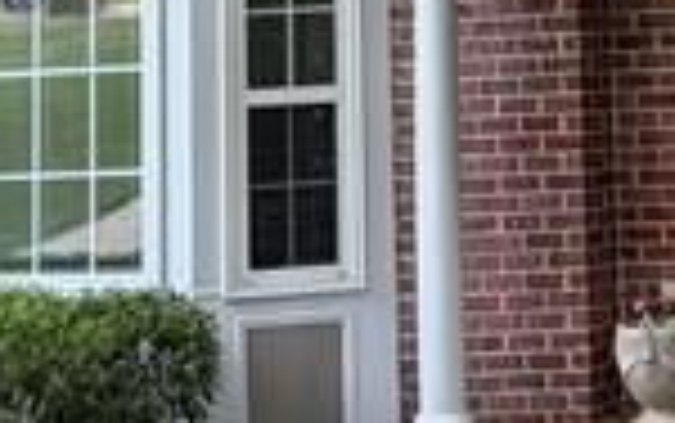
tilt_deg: +12.6
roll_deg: +2.7
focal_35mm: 188
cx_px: 675
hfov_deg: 11.0
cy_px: -644
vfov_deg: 6.6
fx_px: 3461
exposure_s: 1/195
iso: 125
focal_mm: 5.96
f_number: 1.6
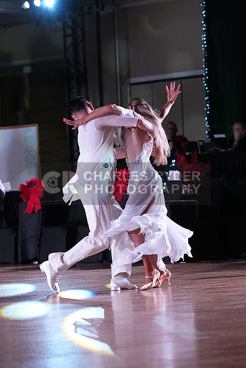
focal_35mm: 180
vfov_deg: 11.4
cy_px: 184
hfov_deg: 7.6
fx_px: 1844
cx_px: 123
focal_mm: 180
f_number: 5.6
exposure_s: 1/400
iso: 8000
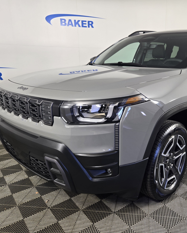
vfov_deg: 58.8
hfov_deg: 47.8
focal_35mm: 30
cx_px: 123
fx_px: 208
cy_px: 117
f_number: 1.8
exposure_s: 1/120
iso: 100
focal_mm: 5.4
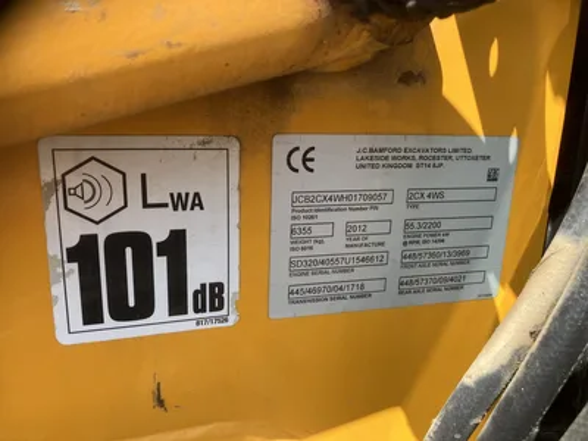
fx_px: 476
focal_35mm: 28
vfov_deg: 49.7
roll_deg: -2.0
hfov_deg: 63.4
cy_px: 220
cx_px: 294
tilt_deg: -17.4
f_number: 1.8
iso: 32
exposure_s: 1/639
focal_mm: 3.99
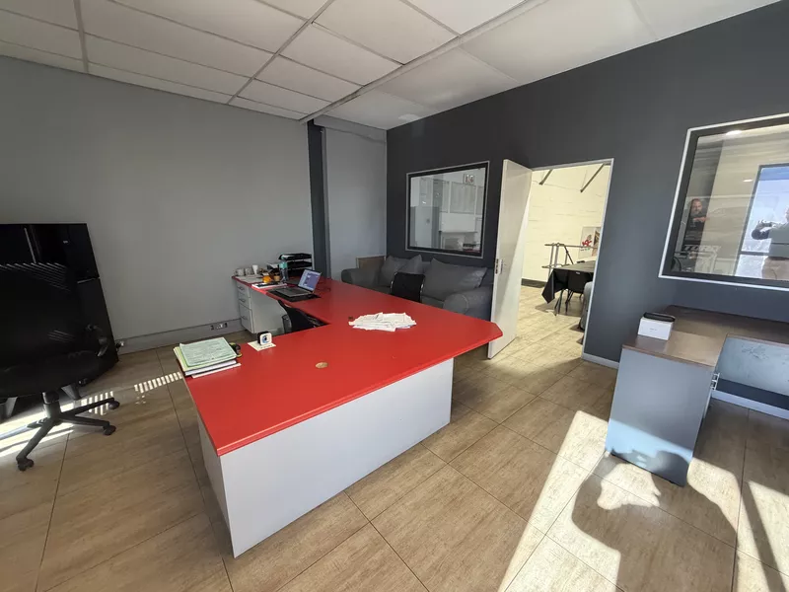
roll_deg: +0.2
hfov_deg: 102.1
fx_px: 319
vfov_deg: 85.7
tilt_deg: -13.3
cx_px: 394
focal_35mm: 14
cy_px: 296
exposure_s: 1/100
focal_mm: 2.22
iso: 320
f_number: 2.2
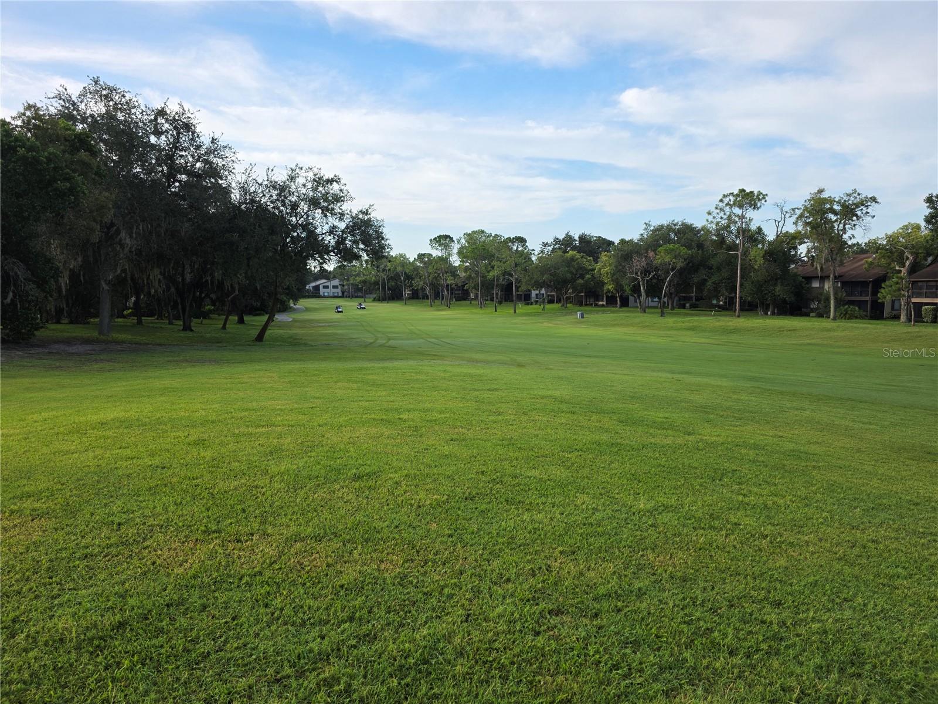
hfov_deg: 73.9
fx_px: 623
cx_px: 469
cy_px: 352
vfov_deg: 58.9
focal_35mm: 23
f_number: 1.7
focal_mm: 6.3
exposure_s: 1/1751
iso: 80
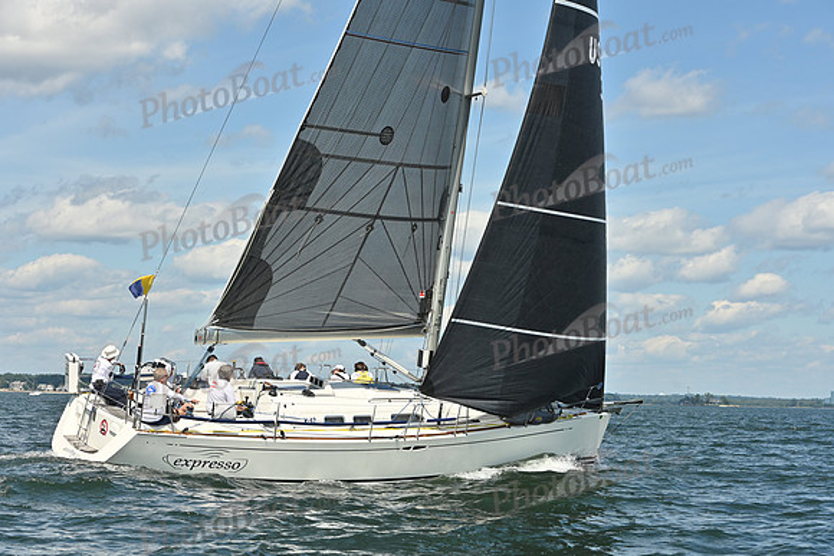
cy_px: 278
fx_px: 1854
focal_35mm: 80
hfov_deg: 25.4
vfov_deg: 17.1
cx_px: 417
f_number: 8
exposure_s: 1/1250
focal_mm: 80
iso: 250
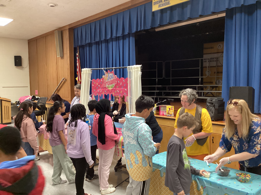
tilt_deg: -3.6
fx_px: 234
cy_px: 98
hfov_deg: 58.4
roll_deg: +0.0
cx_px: 130
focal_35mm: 31
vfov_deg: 45.4
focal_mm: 3.3
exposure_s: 1/33
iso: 320
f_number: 2.4
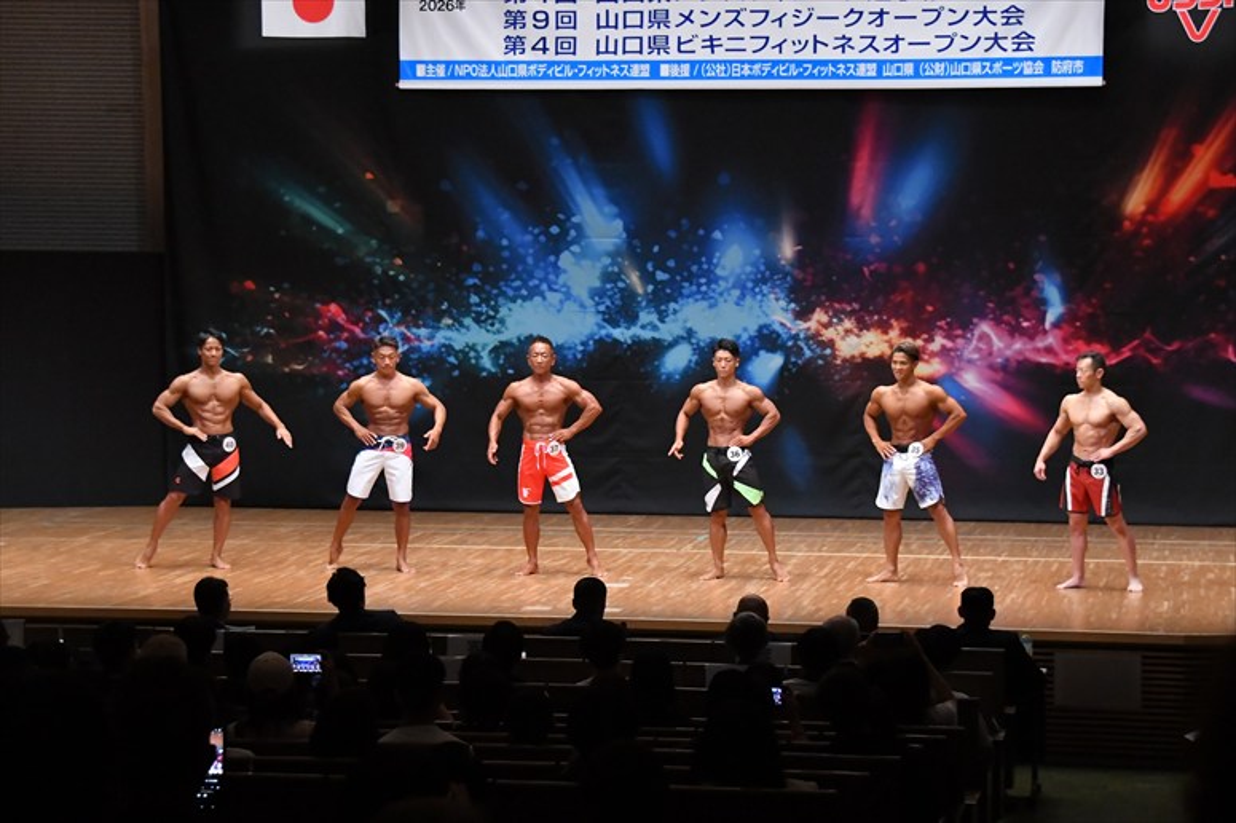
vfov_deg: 14.7
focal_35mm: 93
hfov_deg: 21.9
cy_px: 412
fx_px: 3191
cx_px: 618
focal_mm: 62
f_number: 5.6
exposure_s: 1/400
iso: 6400
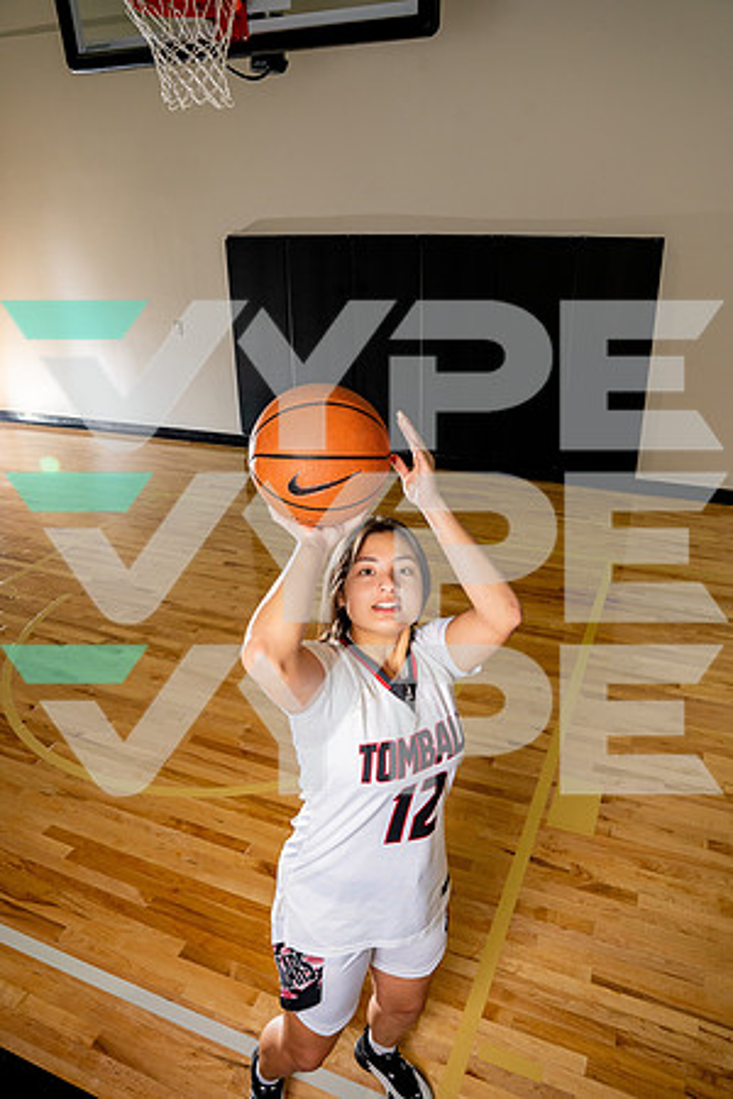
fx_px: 733
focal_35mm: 24
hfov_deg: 53.1
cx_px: 366
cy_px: 550
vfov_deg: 73.7
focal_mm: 24
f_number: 7.1
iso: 640
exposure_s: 1/200
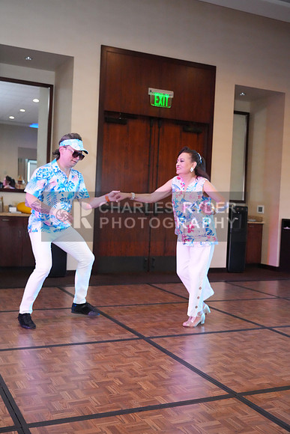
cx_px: 145
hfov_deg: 31.9
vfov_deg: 46.4
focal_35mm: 42
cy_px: 217
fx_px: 507
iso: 12800
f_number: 4
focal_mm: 42
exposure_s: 1/400
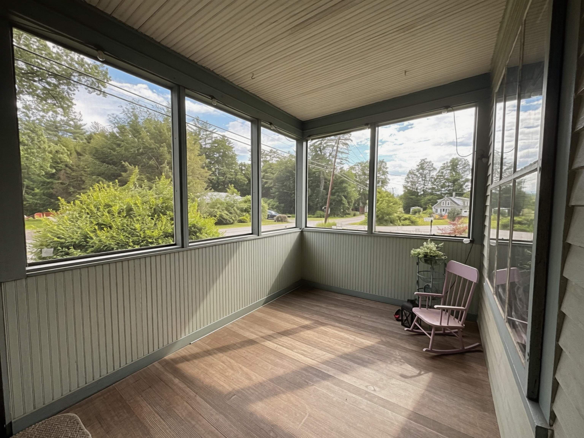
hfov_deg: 102.1
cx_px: 292
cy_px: 219
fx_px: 236
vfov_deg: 85.7
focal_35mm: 14
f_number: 2.2
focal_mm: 2.22
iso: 40
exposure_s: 1/147
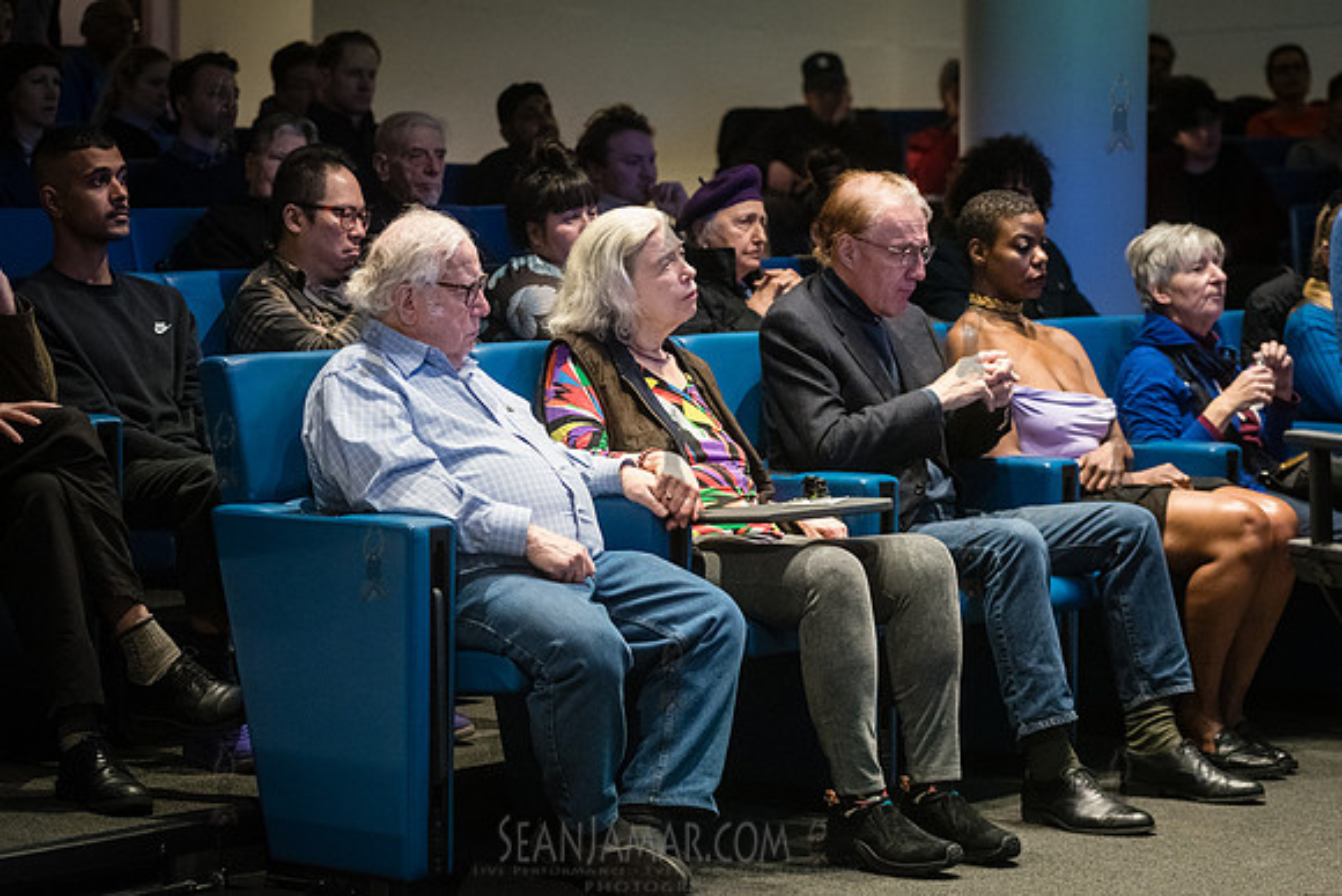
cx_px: 671
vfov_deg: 12.8
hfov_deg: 19.1
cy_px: 448
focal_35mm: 107
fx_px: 3984
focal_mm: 105
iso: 6400
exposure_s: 1/200
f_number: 4
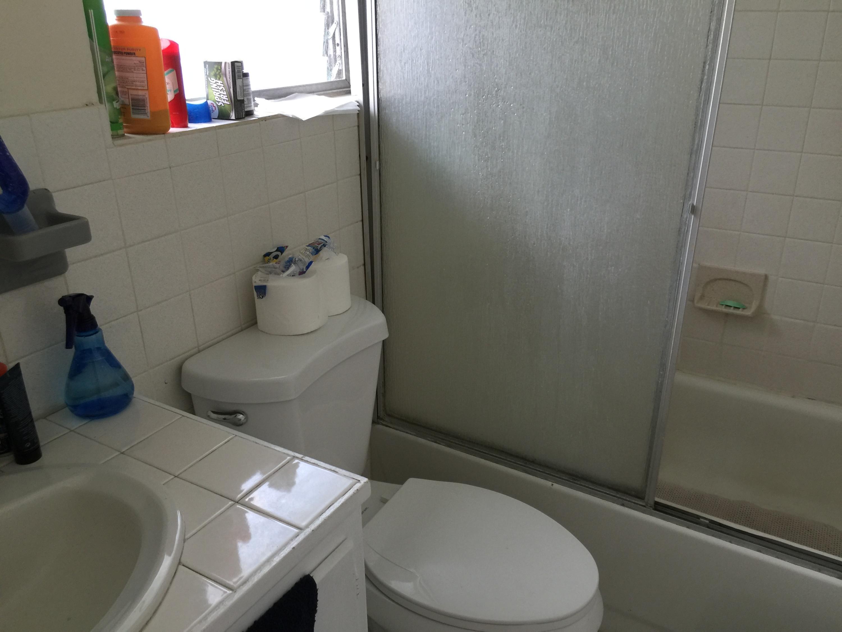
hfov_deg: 61.7
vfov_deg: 48.2
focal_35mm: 29
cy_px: 316
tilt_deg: -22.5
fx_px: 705
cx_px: 421
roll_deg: -0.6
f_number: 2.2
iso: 40
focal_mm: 4.15
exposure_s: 1/15
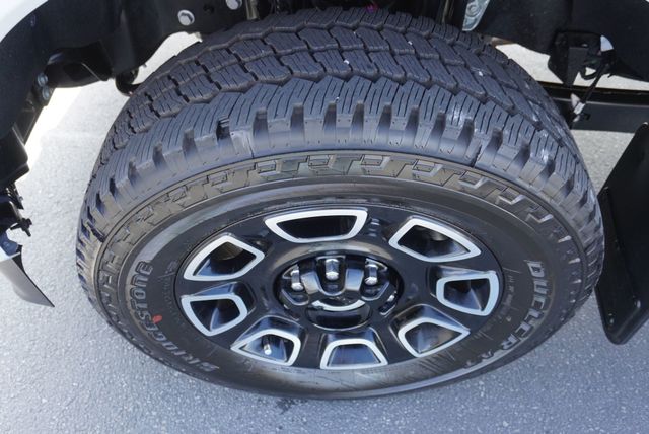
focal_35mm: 30
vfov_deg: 43.7
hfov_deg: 61.9
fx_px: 541
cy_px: 217
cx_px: 324
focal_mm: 20
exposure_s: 1/160
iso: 500
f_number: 4
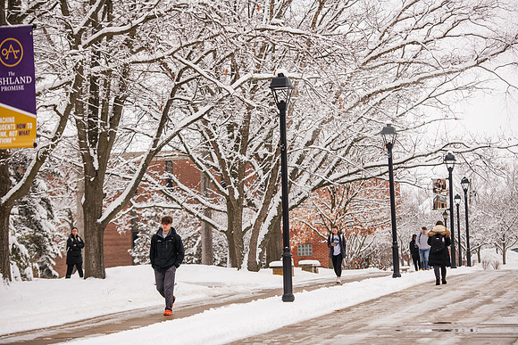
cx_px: 259
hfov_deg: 18.3
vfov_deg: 12.2
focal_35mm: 112
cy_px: 172
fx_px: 1612
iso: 160
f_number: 3.5
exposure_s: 1/500
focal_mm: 112
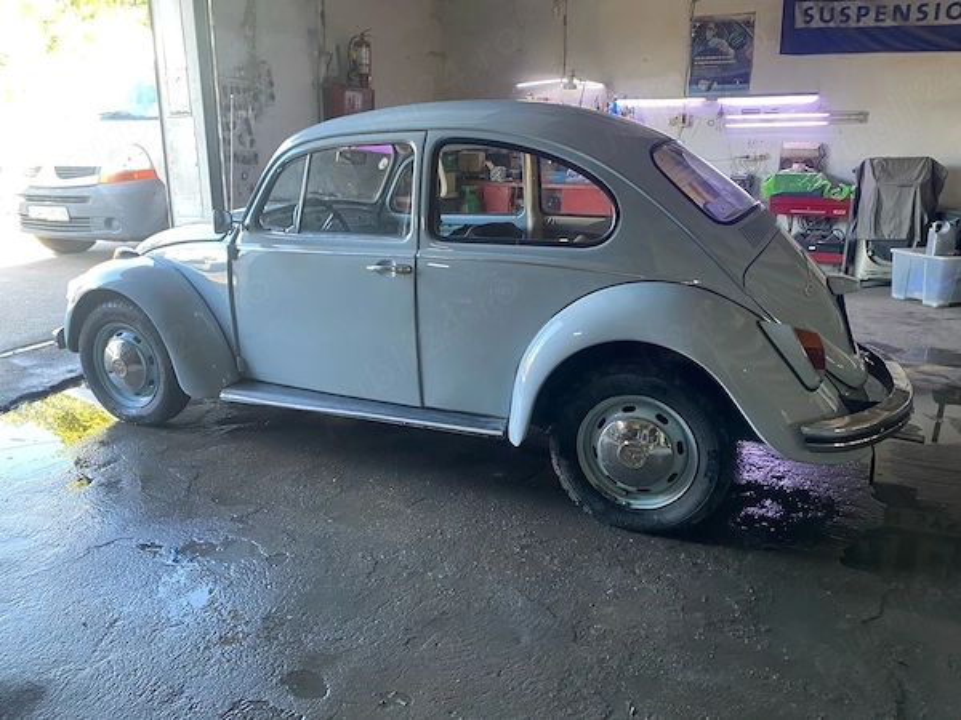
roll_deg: +0.0
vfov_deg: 53.1
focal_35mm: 26
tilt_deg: -14.6
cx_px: 480
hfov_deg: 67.3
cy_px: 360
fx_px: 722
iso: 80
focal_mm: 4.25
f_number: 1.8
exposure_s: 1/50
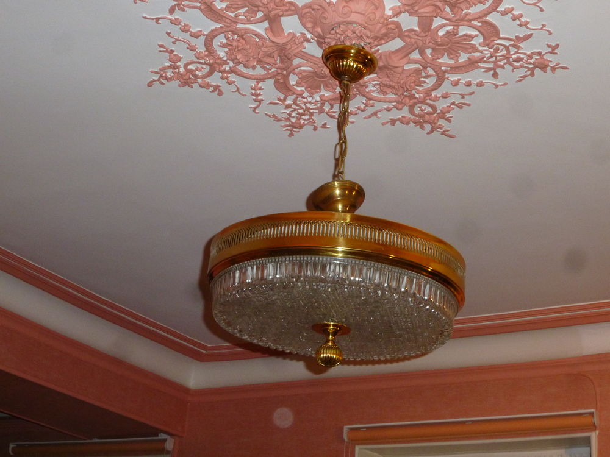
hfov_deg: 33.8
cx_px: 305
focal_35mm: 57
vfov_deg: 25.7
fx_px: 1004
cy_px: 228
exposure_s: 1/60
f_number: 4.4
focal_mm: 10.1
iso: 800
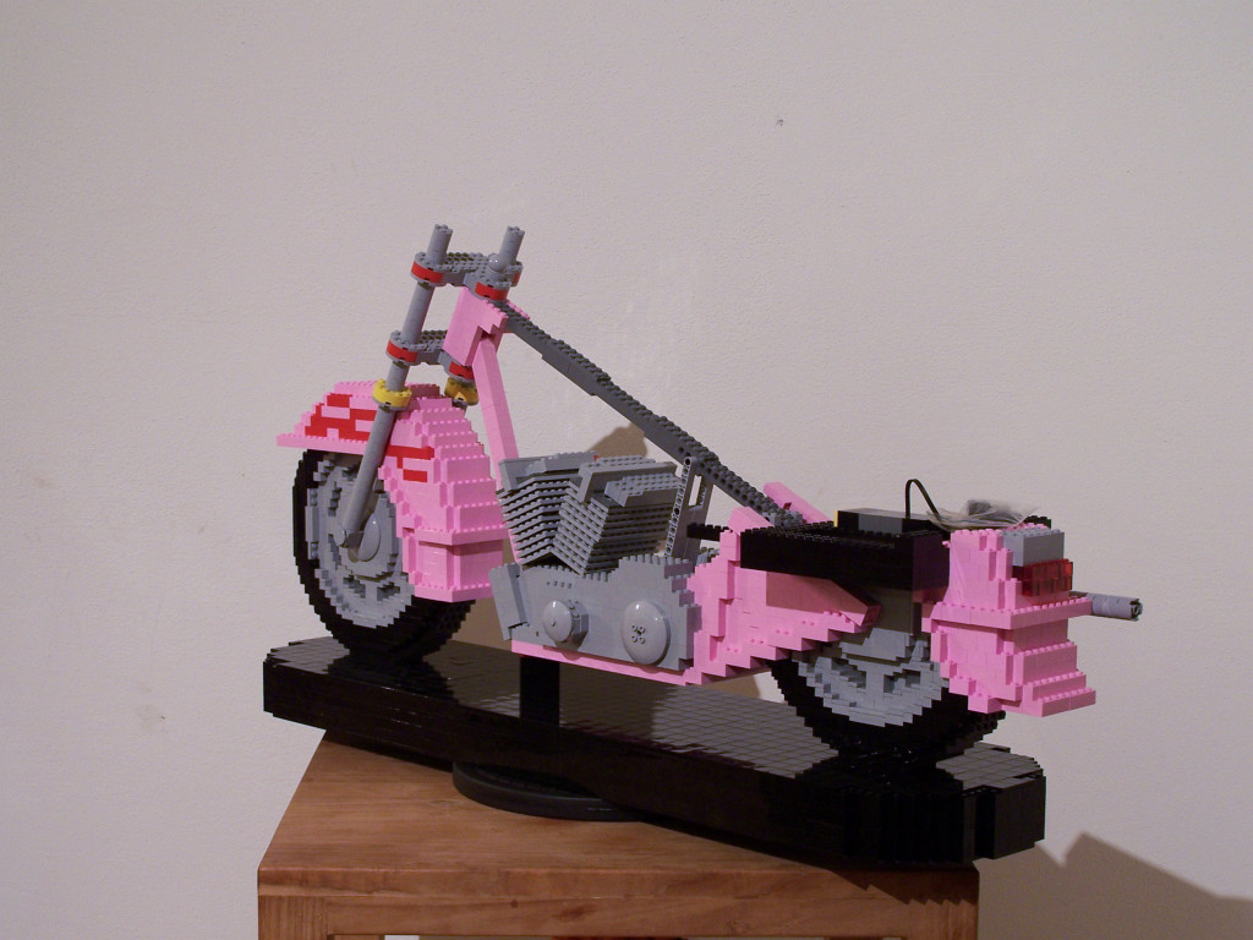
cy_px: 470
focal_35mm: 64
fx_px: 2317
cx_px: 626
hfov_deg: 30.3
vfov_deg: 22.9
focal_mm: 10.7
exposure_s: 1/2
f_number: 3.2
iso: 80
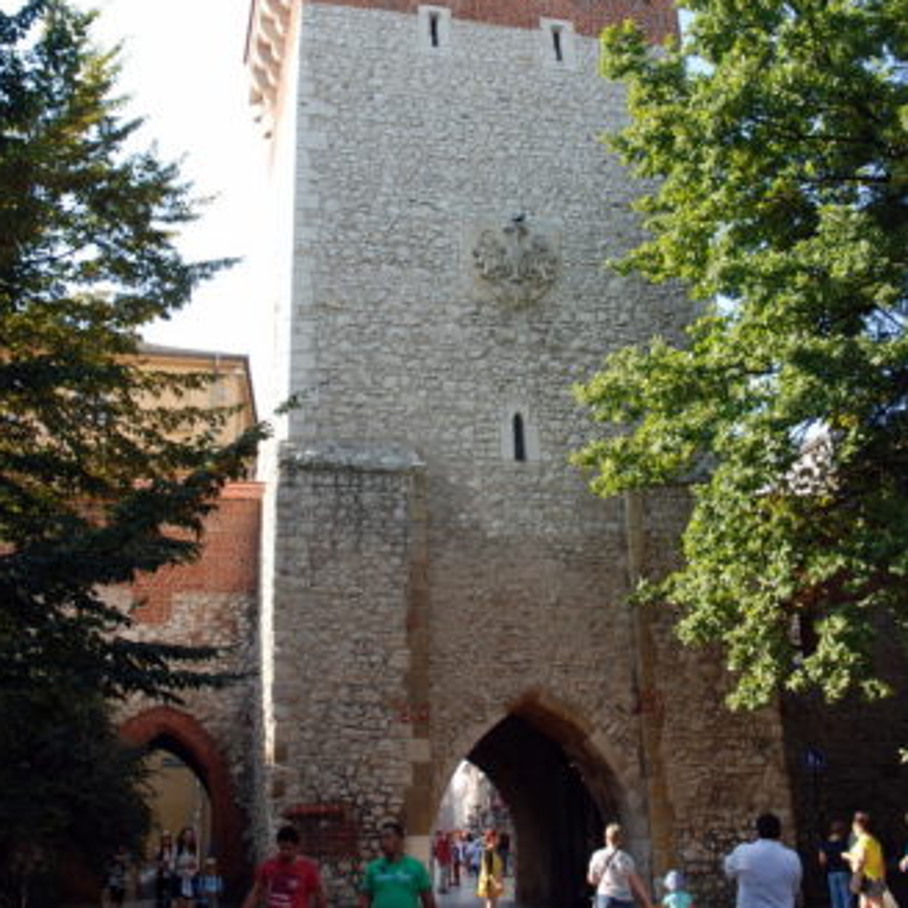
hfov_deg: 47.2
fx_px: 1039
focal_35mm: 35
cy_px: 349
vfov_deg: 46.9
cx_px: 448
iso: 100
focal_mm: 18
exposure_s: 1/125
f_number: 5.6
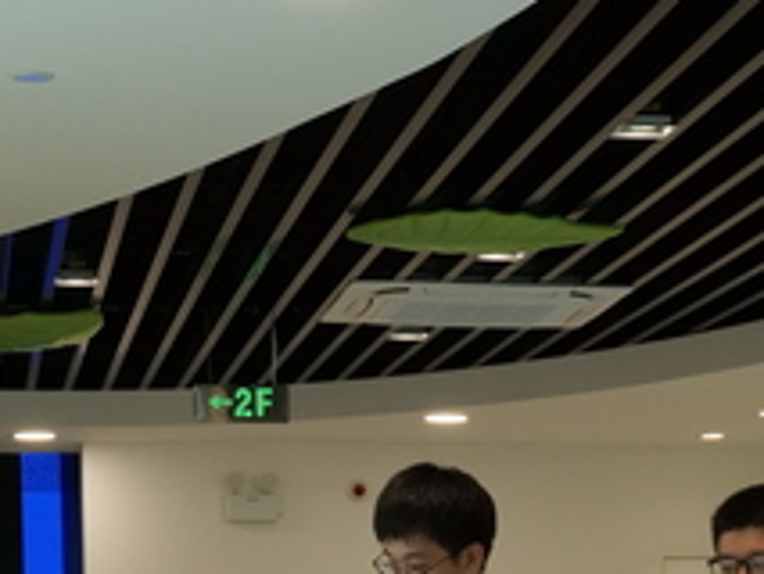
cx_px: 488
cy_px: 949
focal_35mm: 130
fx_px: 2871
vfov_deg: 10.8
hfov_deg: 15.1
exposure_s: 1/60
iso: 2500
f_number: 11
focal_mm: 36
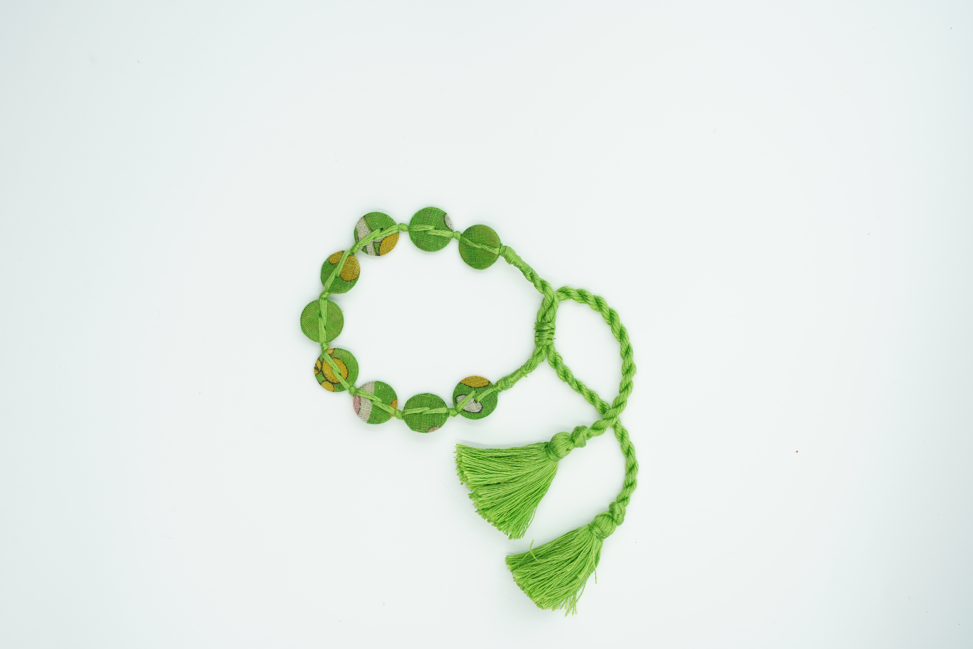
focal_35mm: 57
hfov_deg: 35.1
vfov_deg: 23.8
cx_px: 486
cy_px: 324
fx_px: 1540
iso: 1600
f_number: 10
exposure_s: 1/100
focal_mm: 57
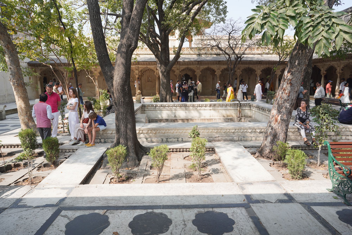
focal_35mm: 24
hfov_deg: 73.7
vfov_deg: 53.1
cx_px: 176
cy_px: 118
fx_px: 235
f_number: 9
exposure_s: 1/100
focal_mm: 24
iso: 100
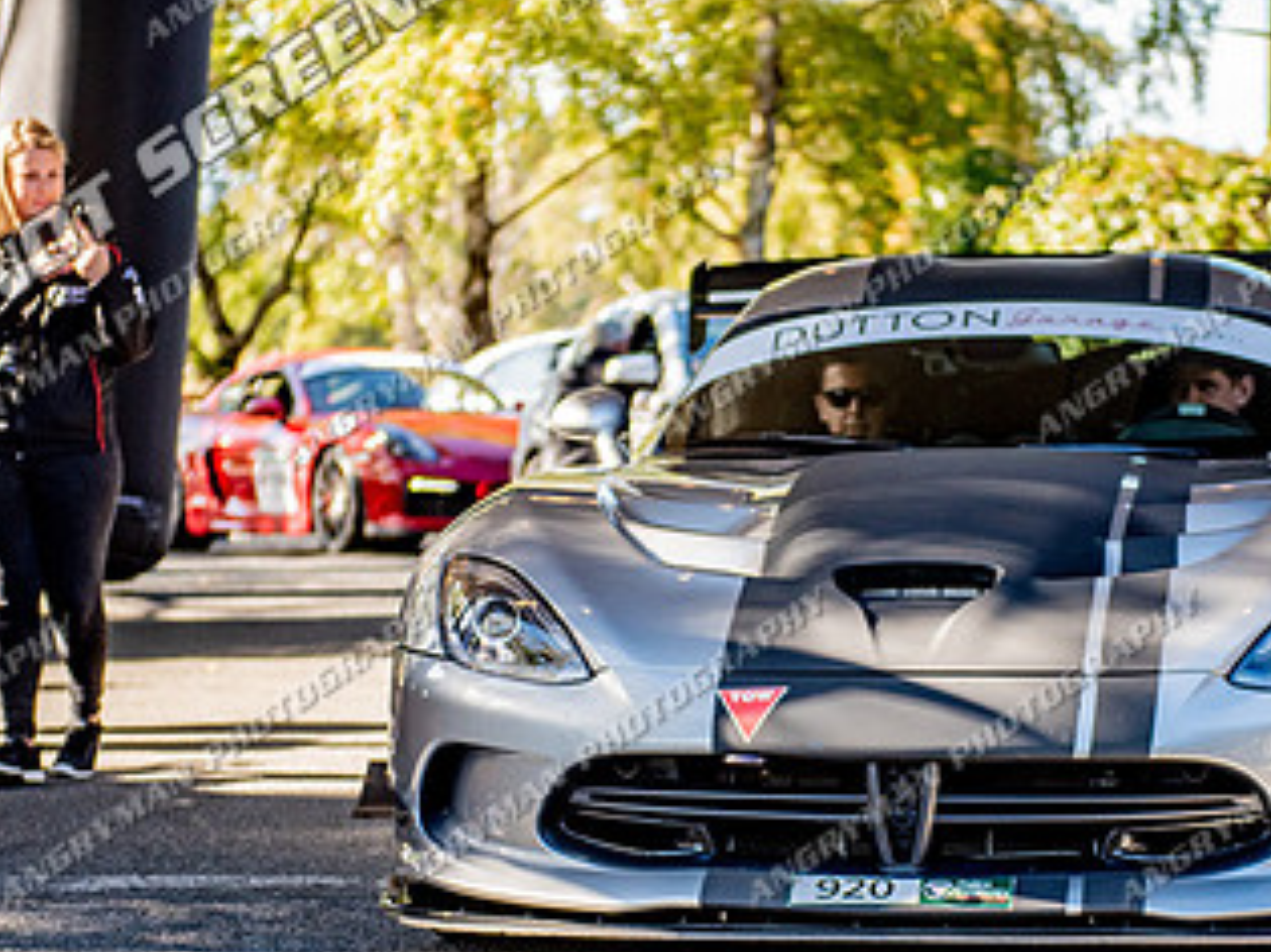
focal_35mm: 128
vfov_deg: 11.6
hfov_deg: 15.4
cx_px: 753
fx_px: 4698
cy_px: 624
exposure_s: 1/1250
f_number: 2.8
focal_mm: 66
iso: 500
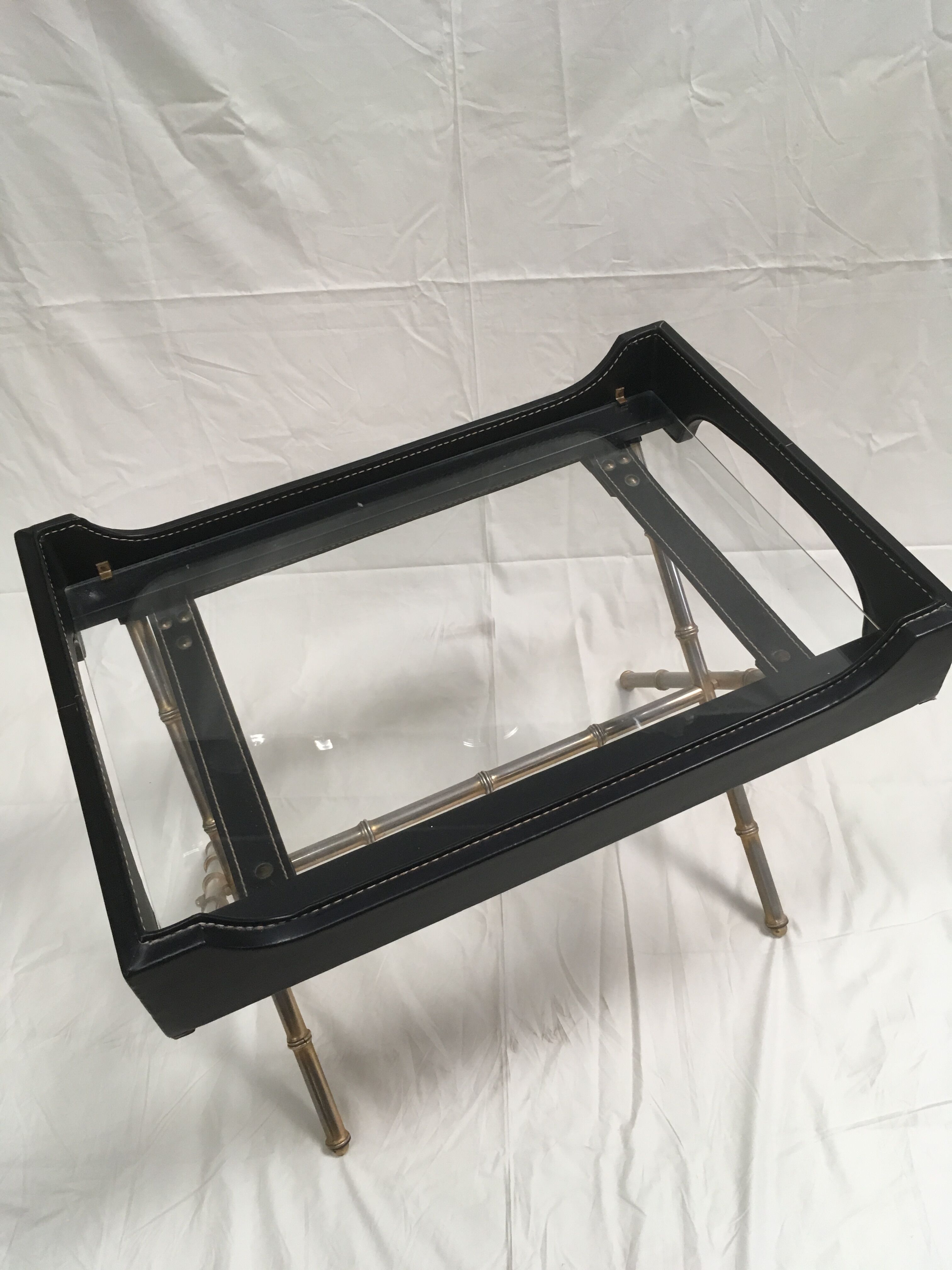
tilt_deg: -49.1
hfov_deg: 48.2
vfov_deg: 61.7
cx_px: 476
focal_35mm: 29
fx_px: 1063
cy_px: 635
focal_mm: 4.15
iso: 64
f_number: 2.2
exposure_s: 1/33
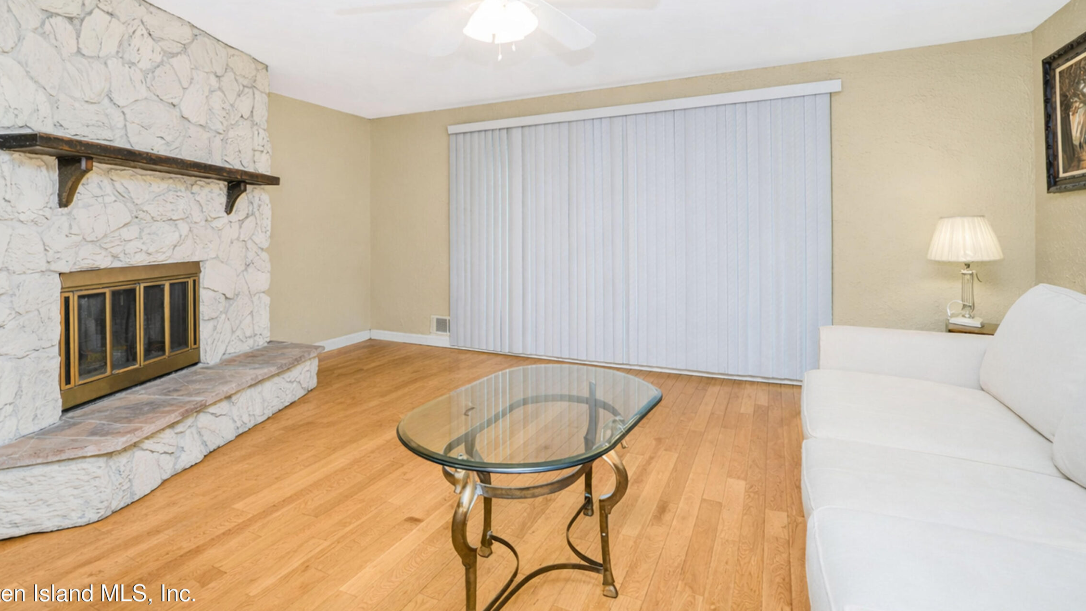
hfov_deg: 89.4
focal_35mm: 19
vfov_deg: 57.4
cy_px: 220
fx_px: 547
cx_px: 499
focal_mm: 16
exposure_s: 1/20
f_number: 4
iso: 64
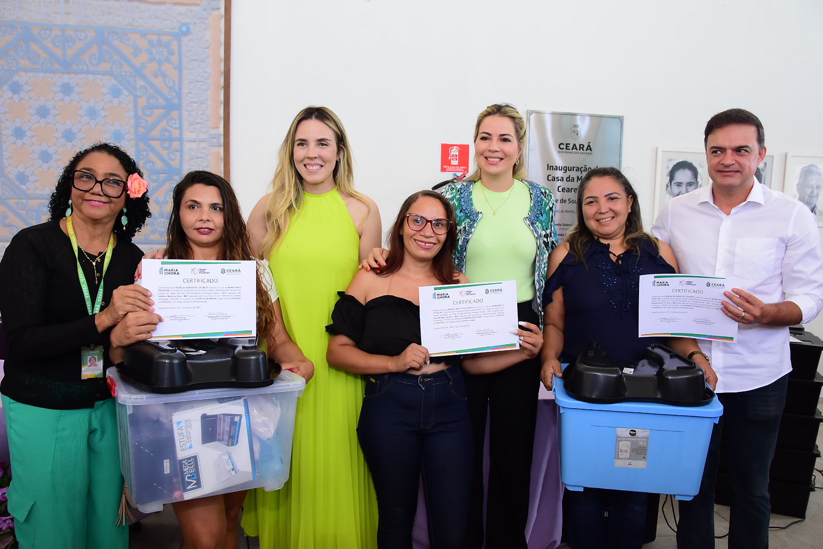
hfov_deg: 70.4
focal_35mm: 26
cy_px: 274
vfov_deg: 50.4
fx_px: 583
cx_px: 412
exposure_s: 1/160
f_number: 4.5
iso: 1000
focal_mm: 17
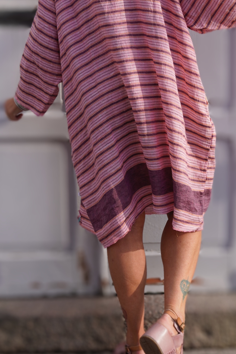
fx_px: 667
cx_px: 133
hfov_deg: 20.1
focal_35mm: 68
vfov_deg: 29.6
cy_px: 134
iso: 100
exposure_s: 1/320
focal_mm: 27
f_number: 5
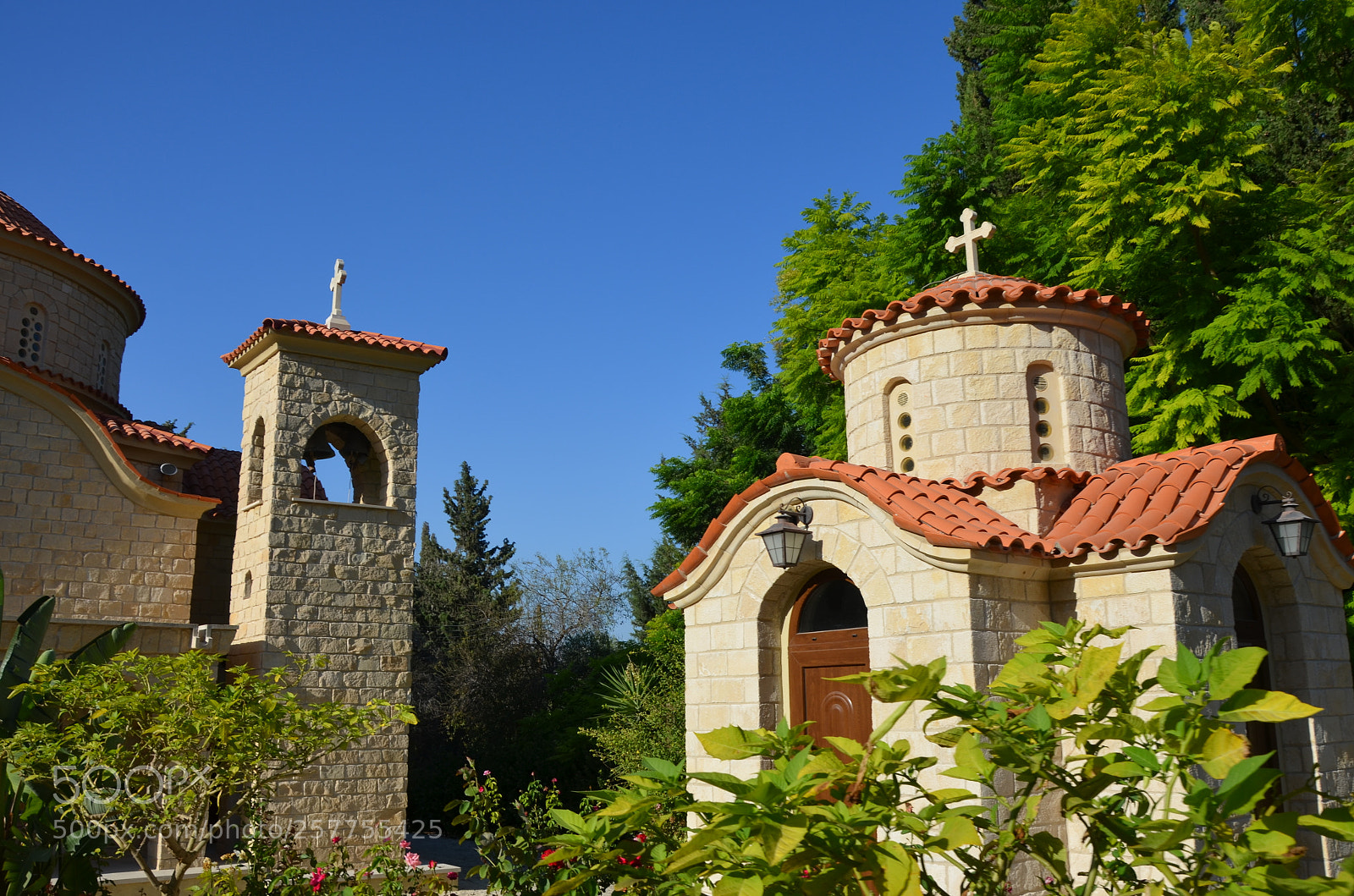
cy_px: 448
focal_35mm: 32
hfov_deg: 59.6
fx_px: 1182
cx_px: 677
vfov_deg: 41.5
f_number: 9
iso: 100
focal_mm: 21
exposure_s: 1/320
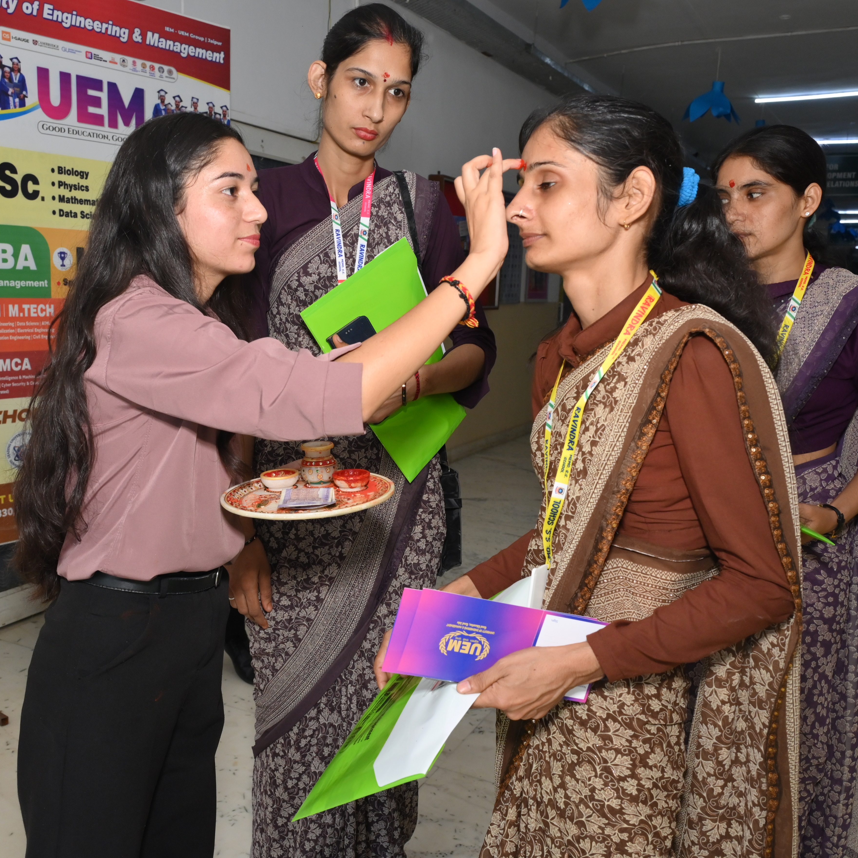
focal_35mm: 35
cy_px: 439
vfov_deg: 47.6
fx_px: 972
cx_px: 355
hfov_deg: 47.4
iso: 1000
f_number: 7.1
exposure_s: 1/160
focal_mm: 26.5
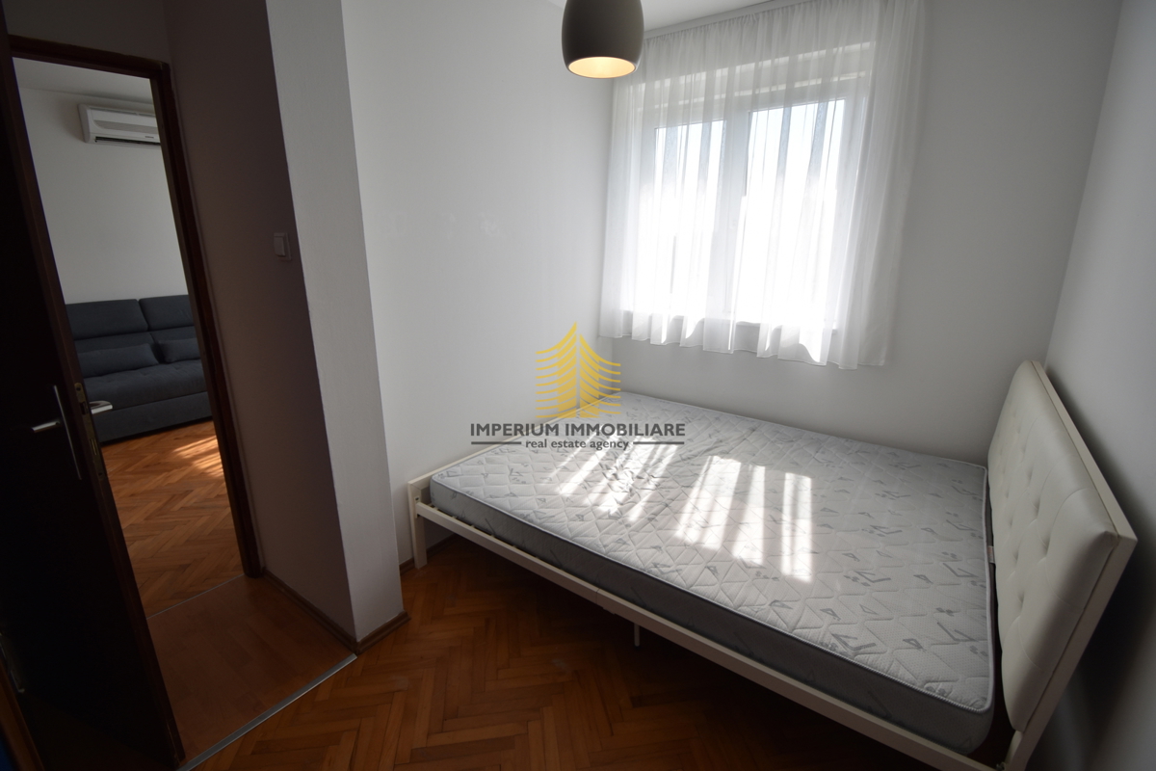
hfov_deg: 100.4
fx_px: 482
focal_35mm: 15
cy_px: 386
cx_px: 578
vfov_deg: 77.3
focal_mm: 10
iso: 100
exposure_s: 1/160
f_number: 4.5
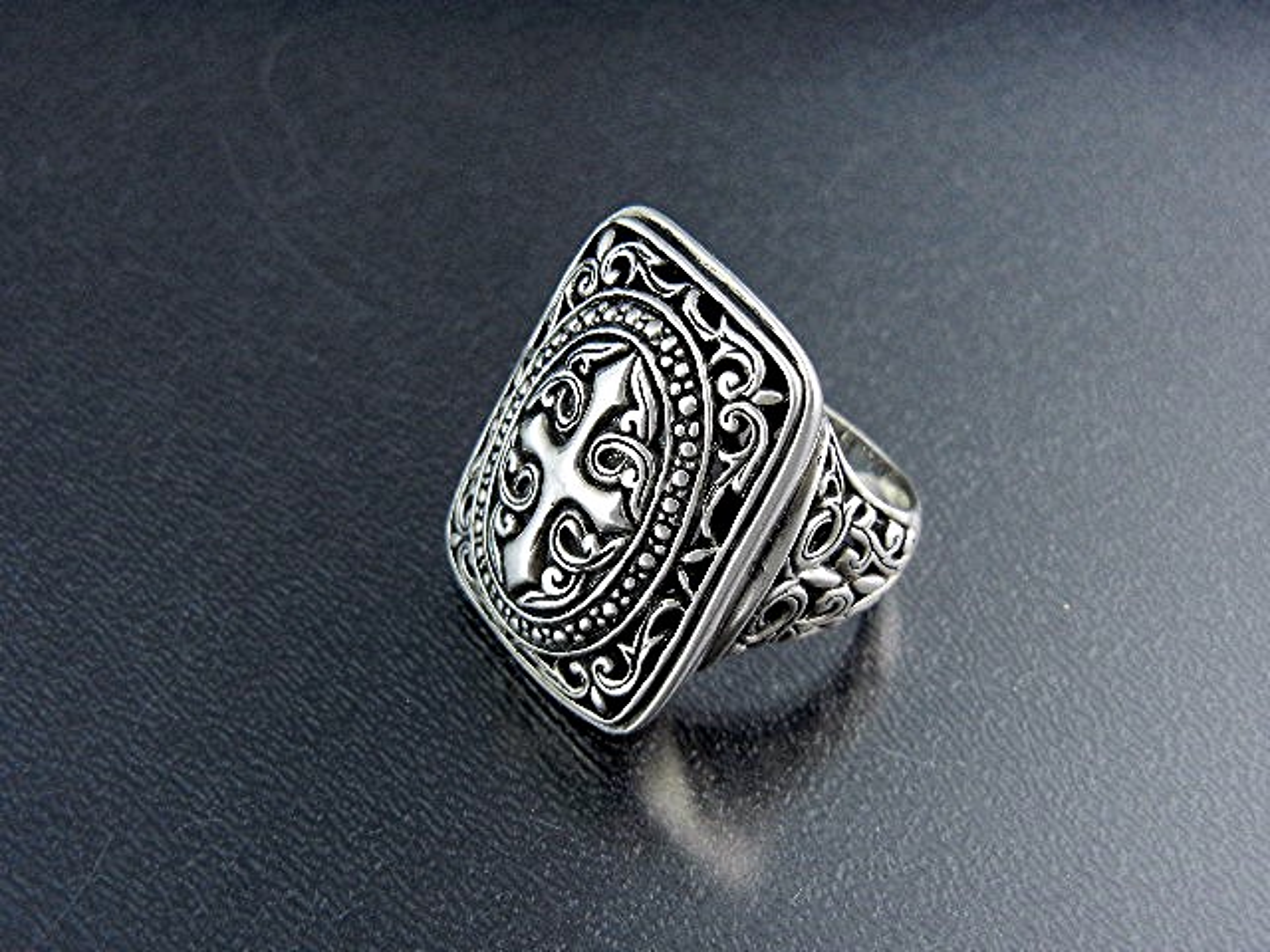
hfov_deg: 32.7
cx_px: 635
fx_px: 2165
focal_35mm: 59
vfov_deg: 24.8
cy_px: 476
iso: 400
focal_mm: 10.6
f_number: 4
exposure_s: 1/16.3
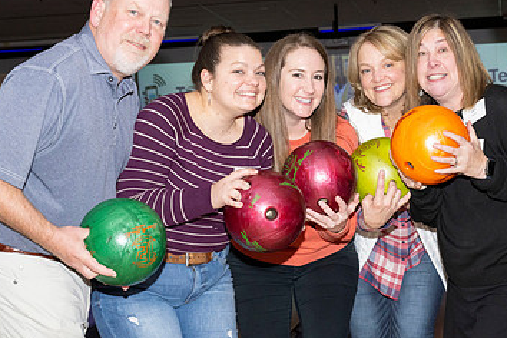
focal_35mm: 72
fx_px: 1014
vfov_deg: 18.9
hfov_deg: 27.9
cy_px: 175
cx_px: 325
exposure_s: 1/100
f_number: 5.6
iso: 1600
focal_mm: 44
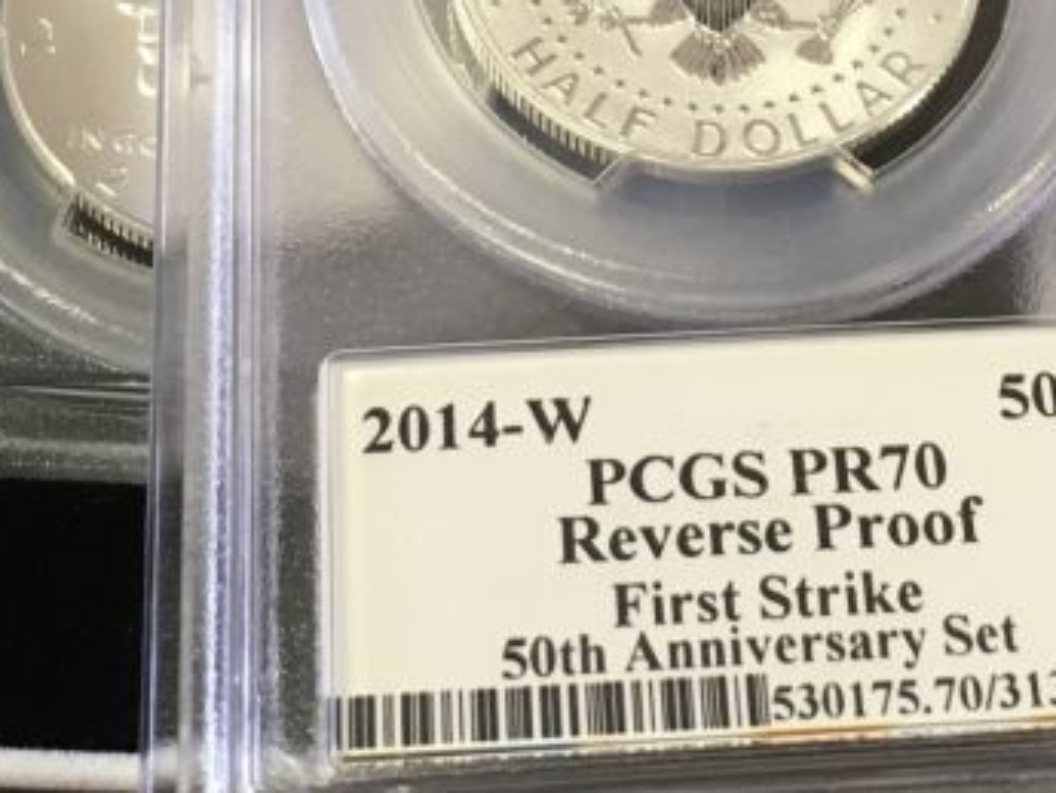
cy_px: 37
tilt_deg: -61.0
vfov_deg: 17.3
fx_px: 2563
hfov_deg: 23.2
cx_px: 655
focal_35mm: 84
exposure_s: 1/30
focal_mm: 4.15
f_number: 2.2
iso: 100
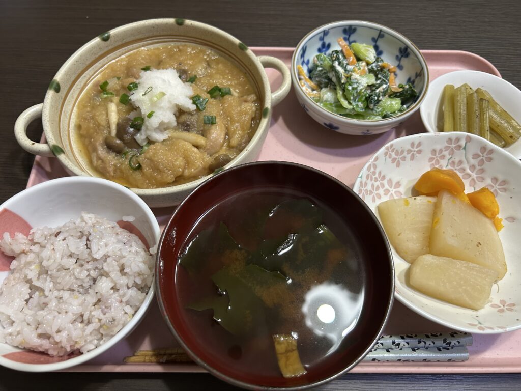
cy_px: 196
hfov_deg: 67.3
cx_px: 260
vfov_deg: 53.1
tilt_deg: -62.6
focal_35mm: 26
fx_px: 391
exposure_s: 1/60
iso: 200
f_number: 1.5
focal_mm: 5.7
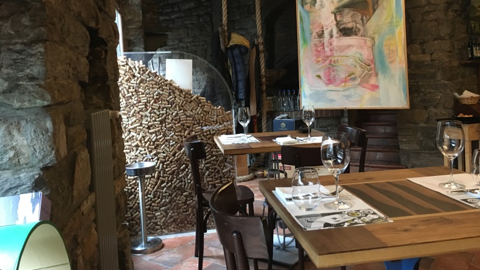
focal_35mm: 32
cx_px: 241
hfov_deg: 61.0
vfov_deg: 36.4
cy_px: 97
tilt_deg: -0.7
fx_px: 407
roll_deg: +2.2
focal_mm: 4.15
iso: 200
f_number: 2.2
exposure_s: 1/17
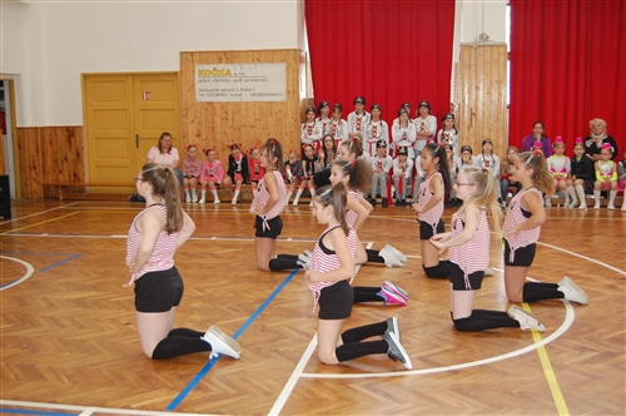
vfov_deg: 31.8
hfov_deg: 46.5
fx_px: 729
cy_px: 208
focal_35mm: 42
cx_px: 313
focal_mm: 28
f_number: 4.2
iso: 560
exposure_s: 1/60
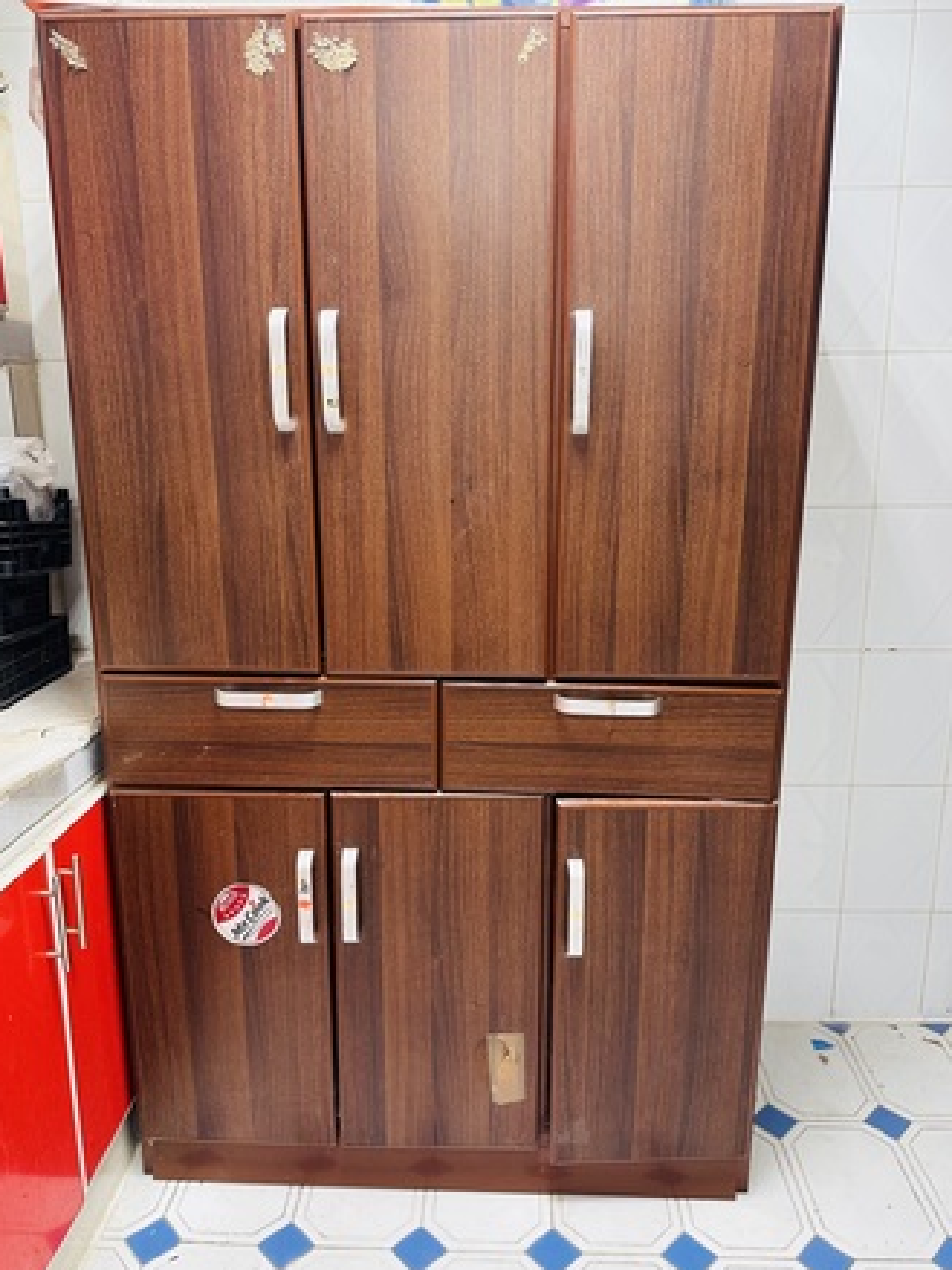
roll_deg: +0.5
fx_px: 917
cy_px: 632
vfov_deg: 69.4
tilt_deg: -12.0
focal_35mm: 25
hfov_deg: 54.9
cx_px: 476
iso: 125
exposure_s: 1/60
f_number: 1.78
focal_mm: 6.86
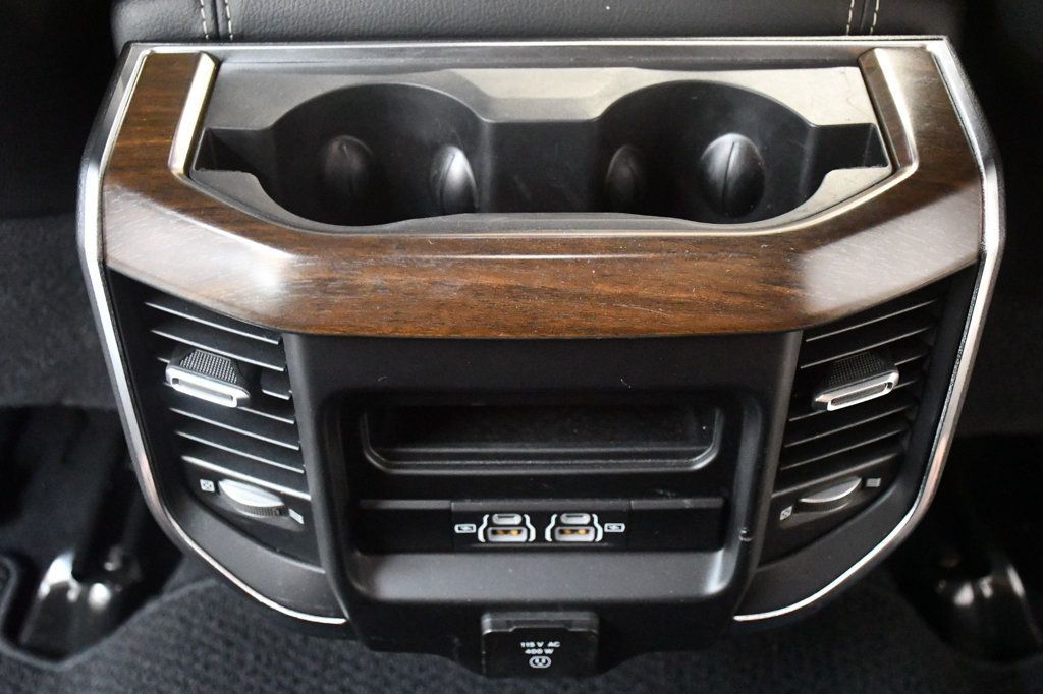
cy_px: 347
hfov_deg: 43.6
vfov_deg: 29.8
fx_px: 1303
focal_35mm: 45
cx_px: 522
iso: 12800
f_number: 4
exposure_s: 1/50
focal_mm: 30
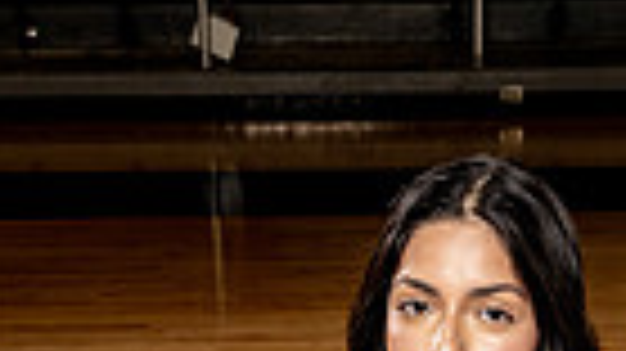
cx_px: 441
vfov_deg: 8.9
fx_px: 1974
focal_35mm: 119
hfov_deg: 17.9
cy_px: 927
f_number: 7.1
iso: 640
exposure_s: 1/250
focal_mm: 35
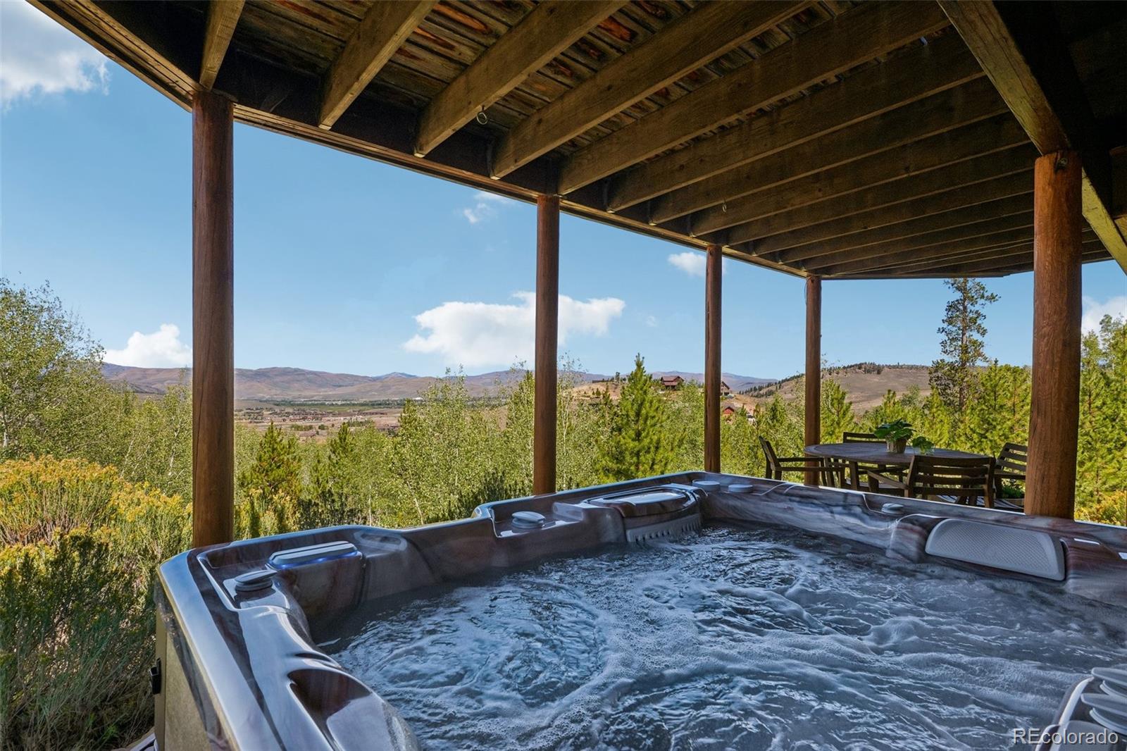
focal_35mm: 16
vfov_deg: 72.0
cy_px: 376
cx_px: 564
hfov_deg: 95.0
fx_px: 516
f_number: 8
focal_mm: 11
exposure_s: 1/250
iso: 100
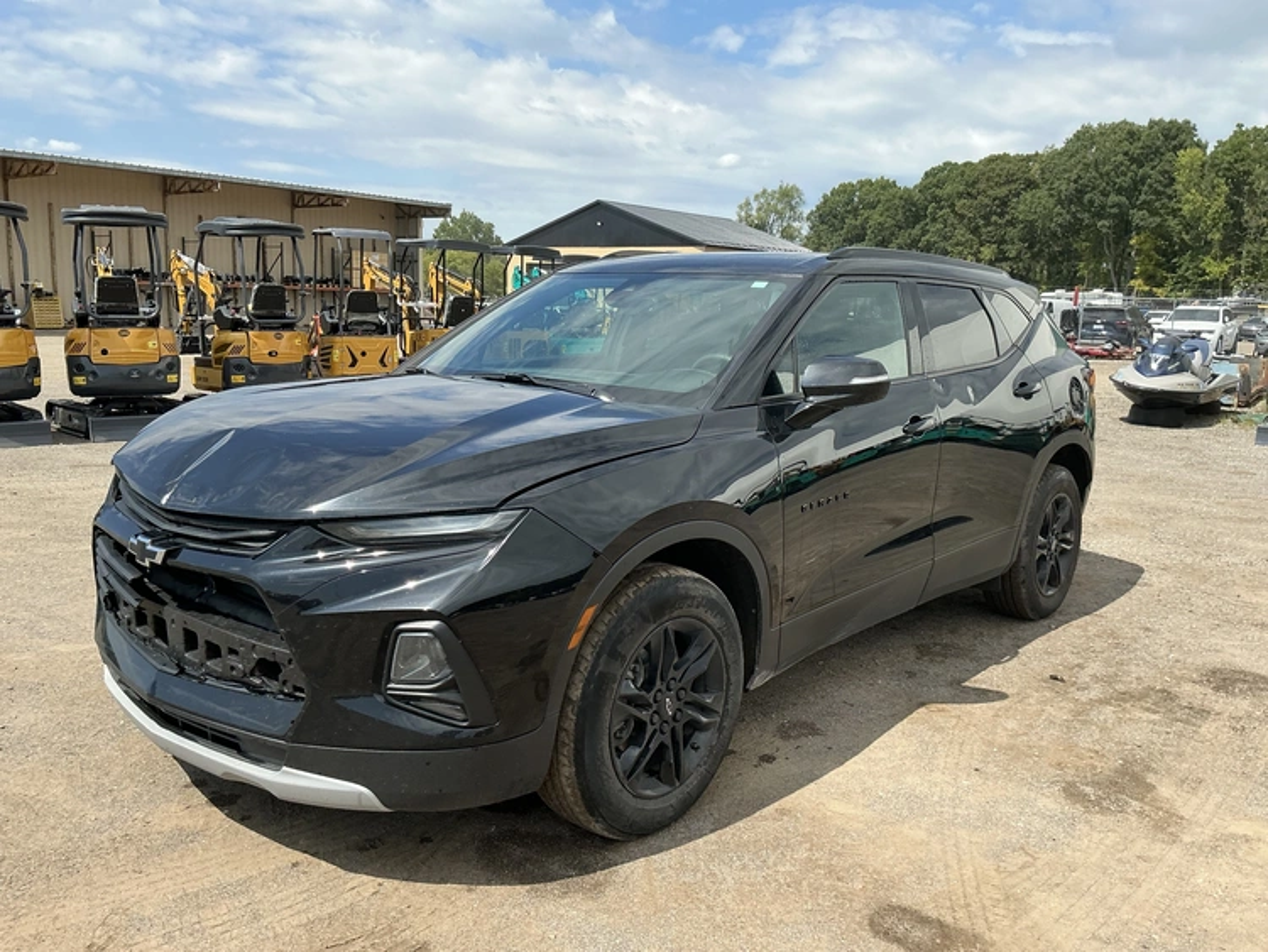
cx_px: 634
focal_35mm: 28
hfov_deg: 63.4
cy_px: 476
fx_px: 1026
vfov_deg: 49.8
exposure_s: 1/1577
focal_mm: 3
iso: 25
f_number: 1.8
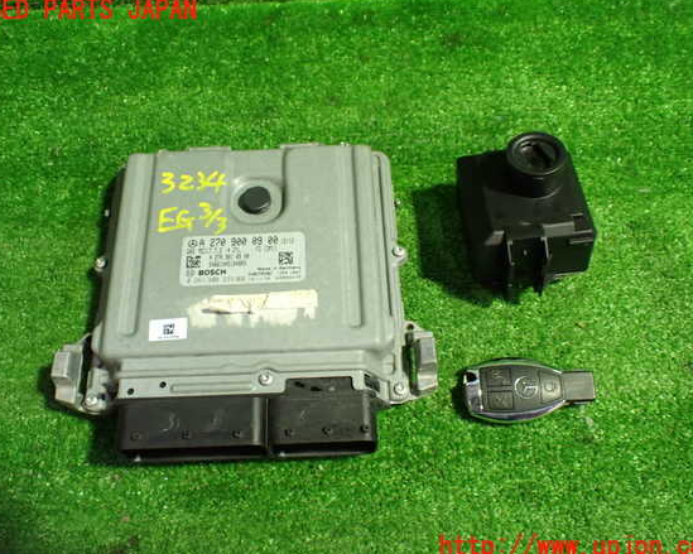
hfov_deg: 55.7
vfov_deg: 45.8
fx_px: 656
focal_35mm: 32
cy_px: 279
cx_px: 346
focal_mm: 5.4
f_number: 2.3
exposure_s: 1/100
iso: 800
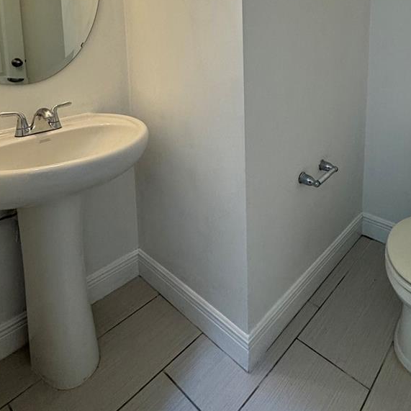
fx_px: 349
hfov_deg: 60.2
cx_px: 256
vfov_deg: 55.2
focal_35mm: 26
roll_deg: +0.9
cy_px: 64
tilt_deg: -8.3
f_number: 2.2
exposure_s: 1/120
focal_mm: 2.22
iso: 250
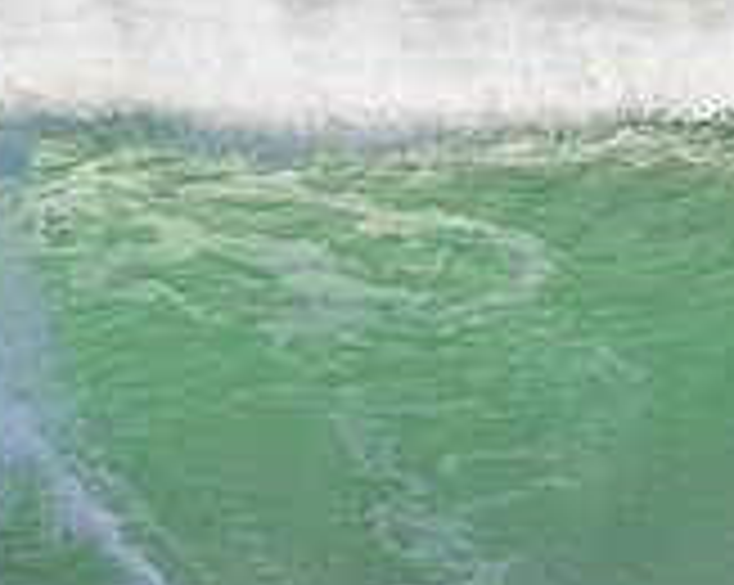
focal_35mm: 2050
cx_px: 1127
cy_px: 695
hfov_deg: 0.9
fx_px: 44480
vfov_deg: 0.8
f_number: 5.6
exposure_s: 1/2000
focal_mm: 500
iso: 400
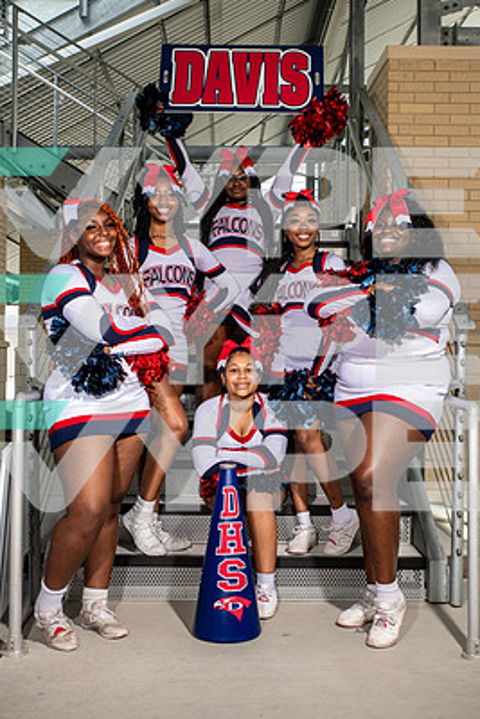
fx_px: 899
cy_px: 331
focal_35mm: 45
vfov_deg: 43.6
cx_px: 230
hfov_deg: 29.9
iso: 200
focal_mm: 40
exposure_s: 1/320
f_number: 7.1
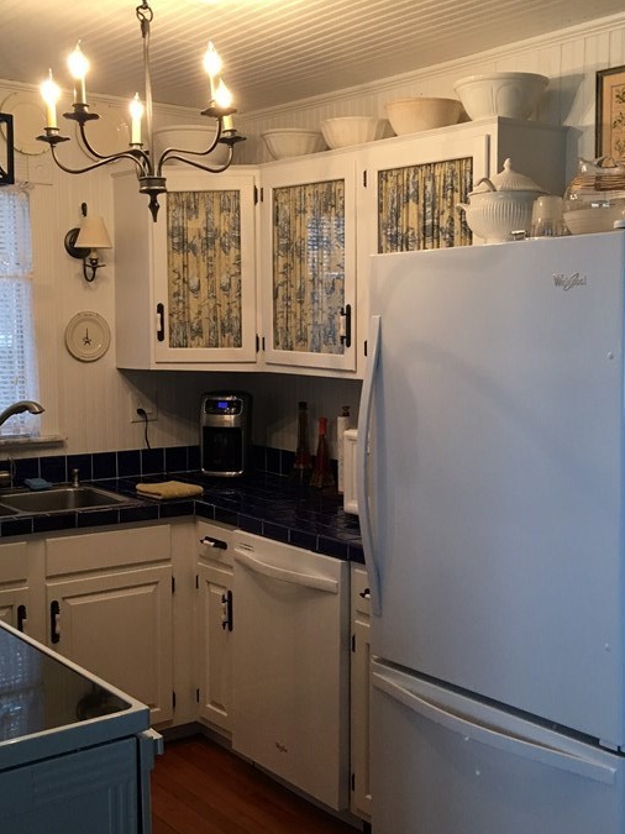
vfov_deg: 43.0
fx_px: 1060
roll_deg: -0.4
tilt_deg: -6.3
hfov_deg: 32.9
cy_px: 408
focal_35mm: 44
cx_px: 335
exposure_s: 1/30
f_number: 2.2
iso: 40
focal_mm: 4.15
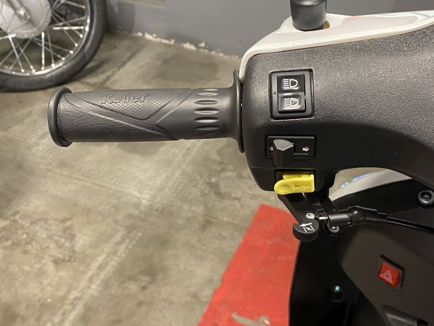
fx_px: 539
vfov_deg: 33.6
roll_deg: -0.9
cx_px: 248
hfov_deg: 43.7
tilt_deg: -40.4
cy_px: 159
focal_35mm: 43
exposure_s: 1/50
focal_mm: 4.25
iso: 320
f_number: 1.8
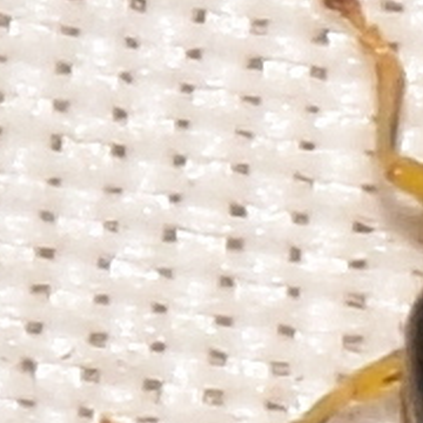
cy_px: 374
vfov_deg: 1.8
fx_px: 13189
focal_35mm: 954
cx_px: 604
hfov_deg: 1.8
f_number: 14
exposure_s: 1/160
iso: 200
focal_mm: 140
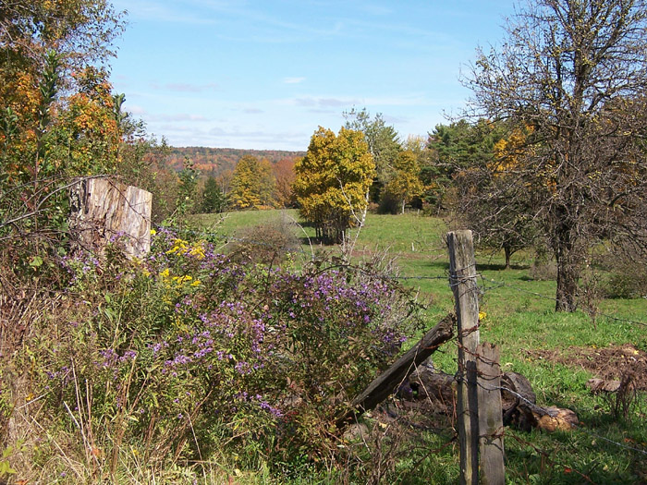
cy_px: 242
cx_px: 324
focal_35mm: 60
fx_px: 1121
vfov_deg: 24.4
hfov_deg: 32.2
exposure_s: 1/500
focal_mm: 10
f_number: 4.8
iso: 80
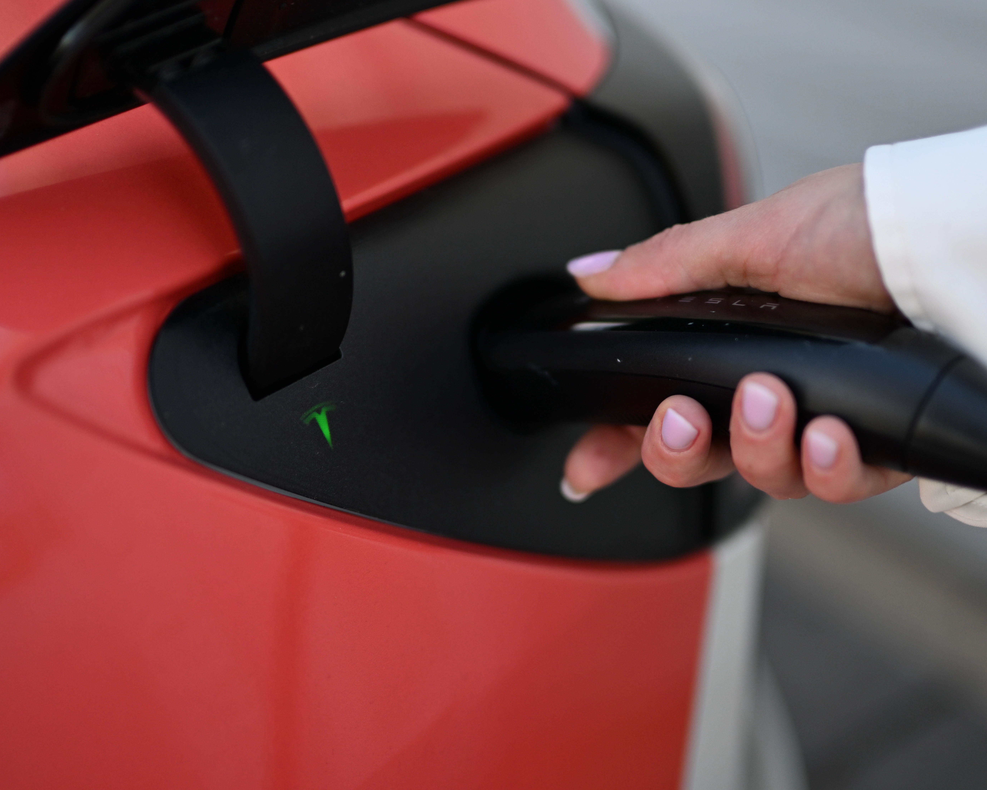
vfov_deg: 30.8
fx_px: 1431
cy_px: 384
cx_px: 503
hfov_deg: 38.0
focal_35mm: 49
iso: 450
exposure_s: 1/2500
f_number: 1.4
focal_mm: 35
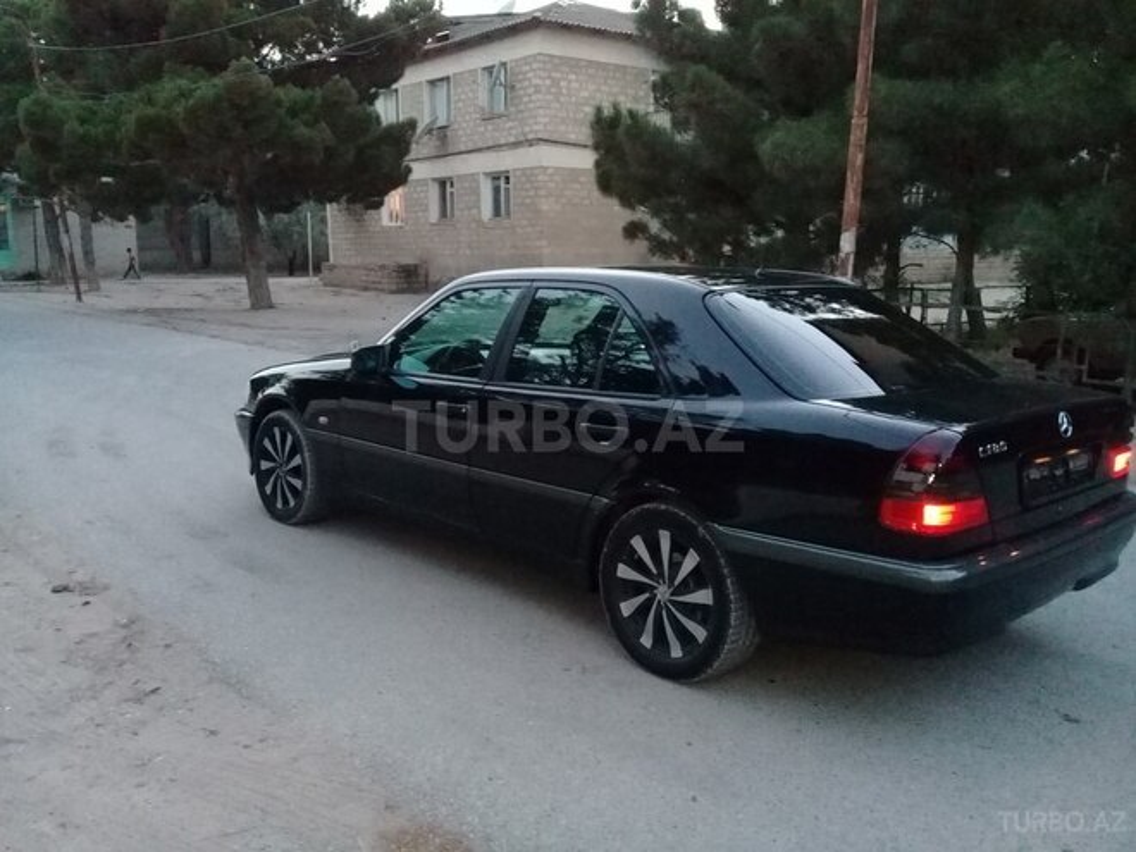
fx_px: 1017
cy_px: 426
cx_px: 568
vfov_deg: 45.4
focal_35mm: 31
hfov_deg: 58.4
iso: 500
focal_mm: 3.3
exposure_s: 1/25
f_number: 2.2
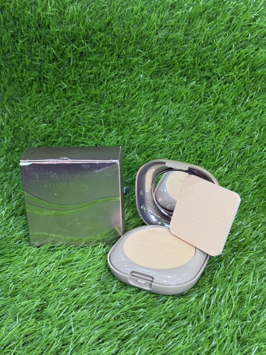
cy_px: 178
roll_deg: +2.2
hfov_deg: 30.3
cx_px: 133
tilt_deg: -27.9
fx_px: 492
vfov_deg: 39.7
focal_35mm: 48
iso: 80
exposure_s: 1/121
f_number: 1.78
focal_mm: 6.76
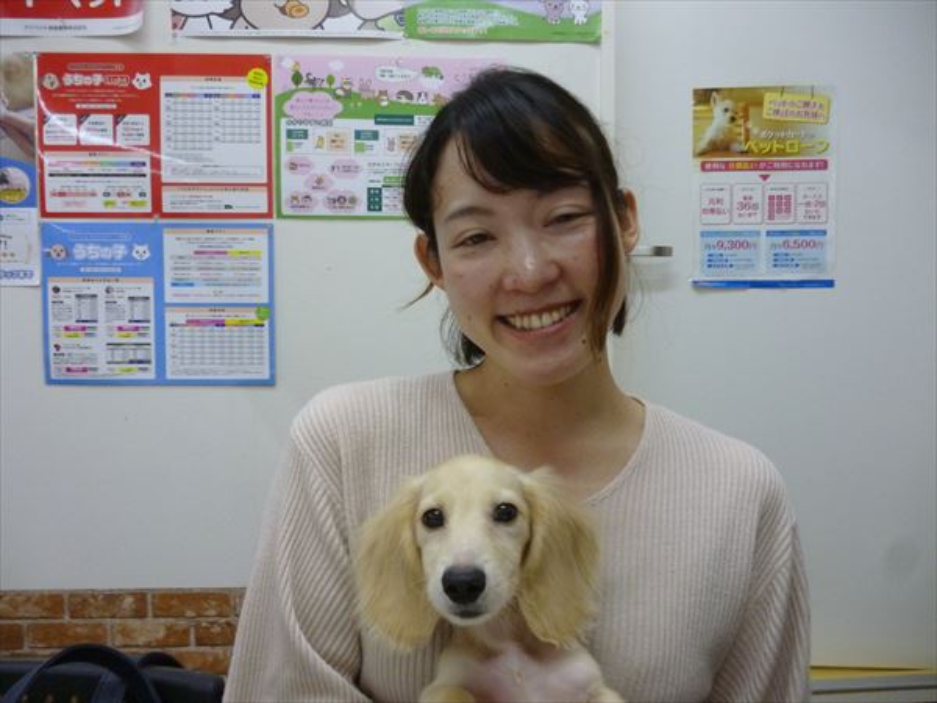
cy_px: 352
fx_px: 758
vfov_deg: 49.7
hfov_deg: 63.4
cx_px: 468
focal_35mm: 28
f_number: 3.1
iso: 320
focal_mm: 5
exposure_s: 1/60
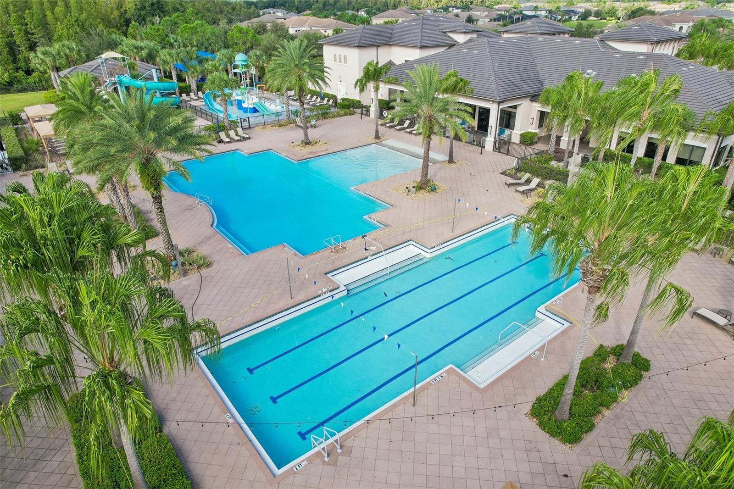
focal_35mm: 22
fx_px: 448
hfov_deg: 78.6
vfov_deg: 57.2
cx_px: 367
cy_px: 244
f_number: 2.8
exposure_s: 1/1000
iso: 110
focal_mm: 8.4
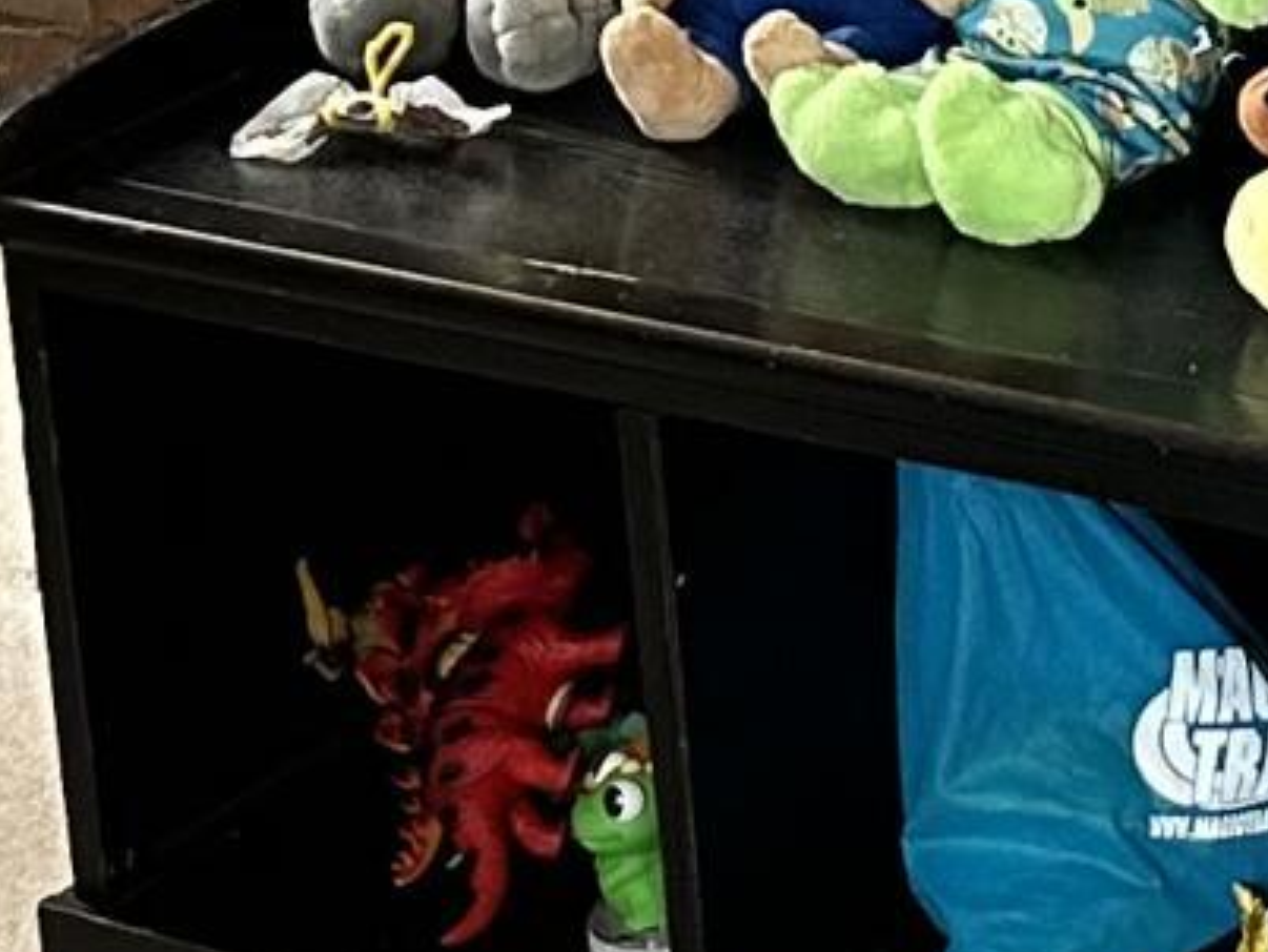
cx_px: 1035
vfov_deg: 8.2
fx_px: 6561
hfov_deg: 11.0
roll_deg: +3.5
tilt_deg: -16.6
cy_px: -145
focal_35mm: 179
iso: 400
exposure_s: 1/60
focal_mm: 6.86
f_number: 1.78
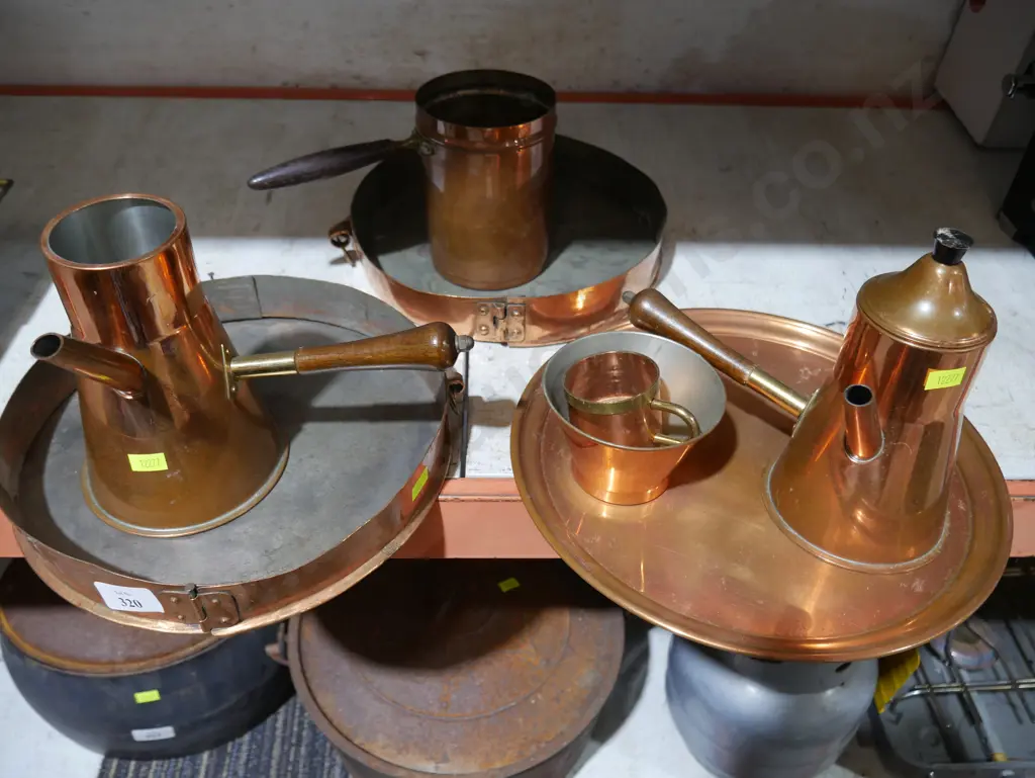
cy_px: 389
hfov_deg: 63.4
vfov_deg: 49.8
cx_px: 518
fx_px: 838
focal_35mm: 28
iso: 500
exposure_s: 1/60
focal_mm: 14
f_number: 3.5
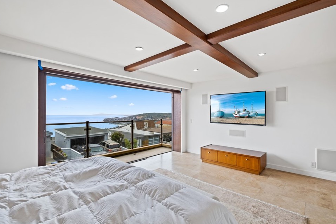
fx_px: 149
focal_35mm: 16
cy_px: 116
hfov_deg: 96.7
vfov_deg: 73.7
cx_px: 169
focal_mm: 10
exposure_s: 1/9
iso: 200
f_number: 8
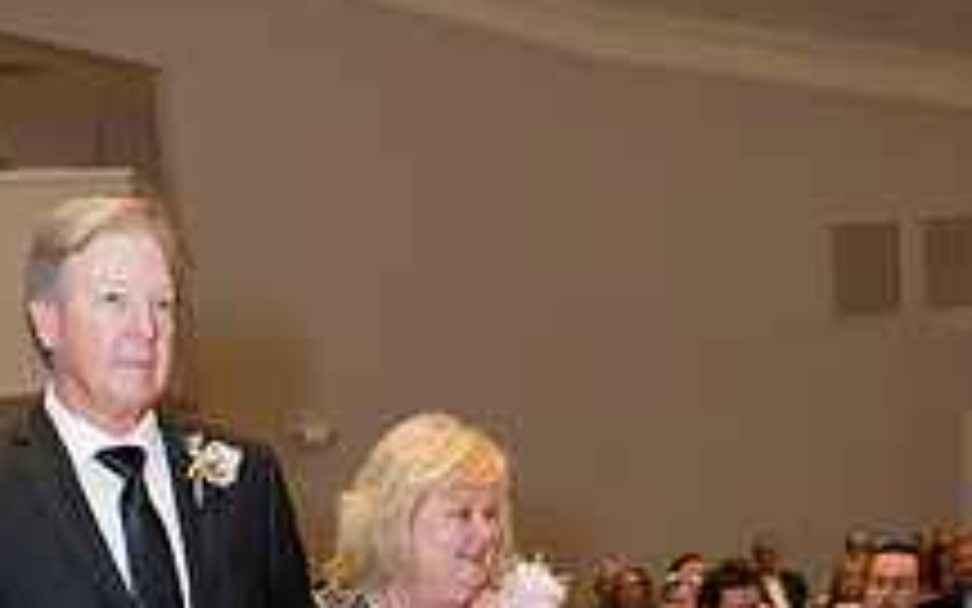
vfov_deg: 21.3
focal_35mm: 51
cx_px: 331
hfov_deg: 39.1
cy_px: 919
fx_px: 1351
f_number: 4
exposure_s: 1/80
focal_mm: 24
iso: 1250
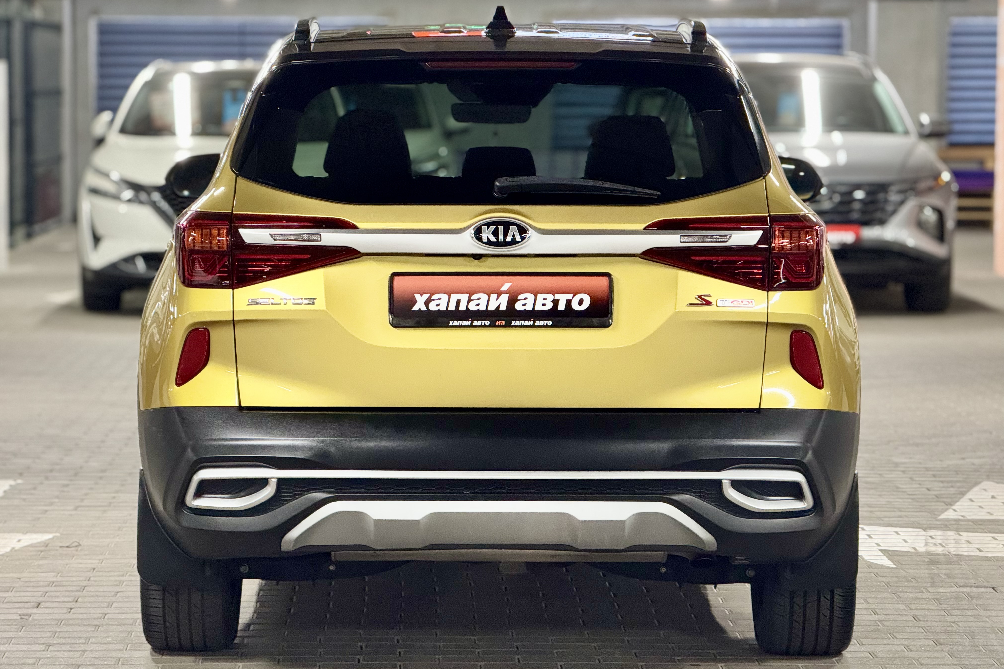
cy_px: 334
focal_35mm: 125
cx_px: 502
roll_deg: -0.3
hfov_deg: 16.4
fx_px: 3486
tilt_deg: -3.1
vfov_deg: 11.0
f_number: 2.8
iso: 640
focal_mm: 15.66
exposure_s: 1/50
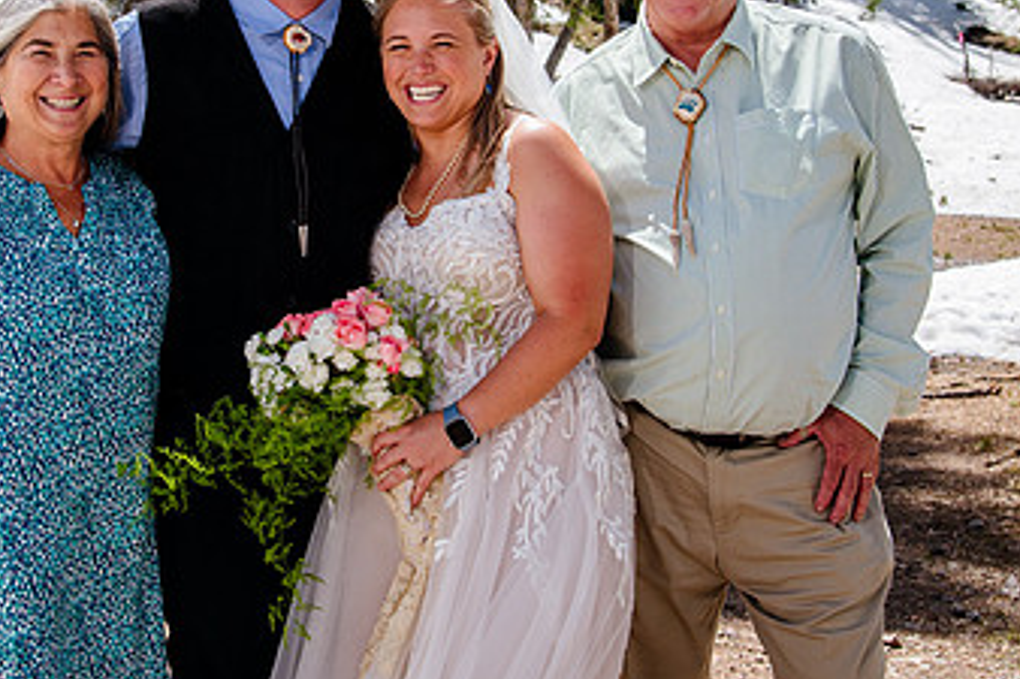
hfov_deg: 27.6
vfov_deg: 18.5
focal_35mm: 73
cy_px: 138
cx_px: 359
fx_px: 2067
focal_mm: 38
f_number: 7.1
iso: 400
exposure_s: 1/320
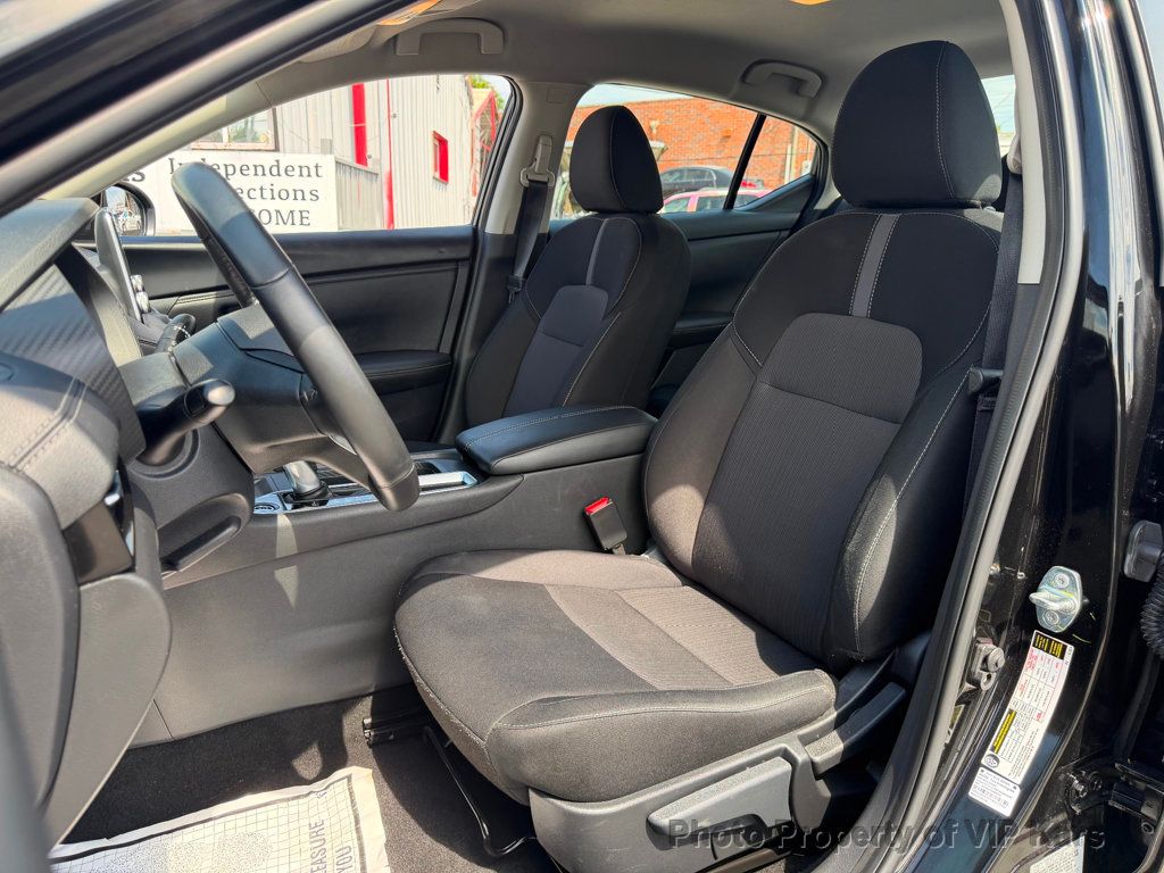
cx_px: 582
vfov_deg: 56.8
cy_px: 436
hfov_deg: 71.6
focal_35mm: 24
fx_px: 807
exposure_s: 1/617
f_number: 1.78
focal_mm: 6.76
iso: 100
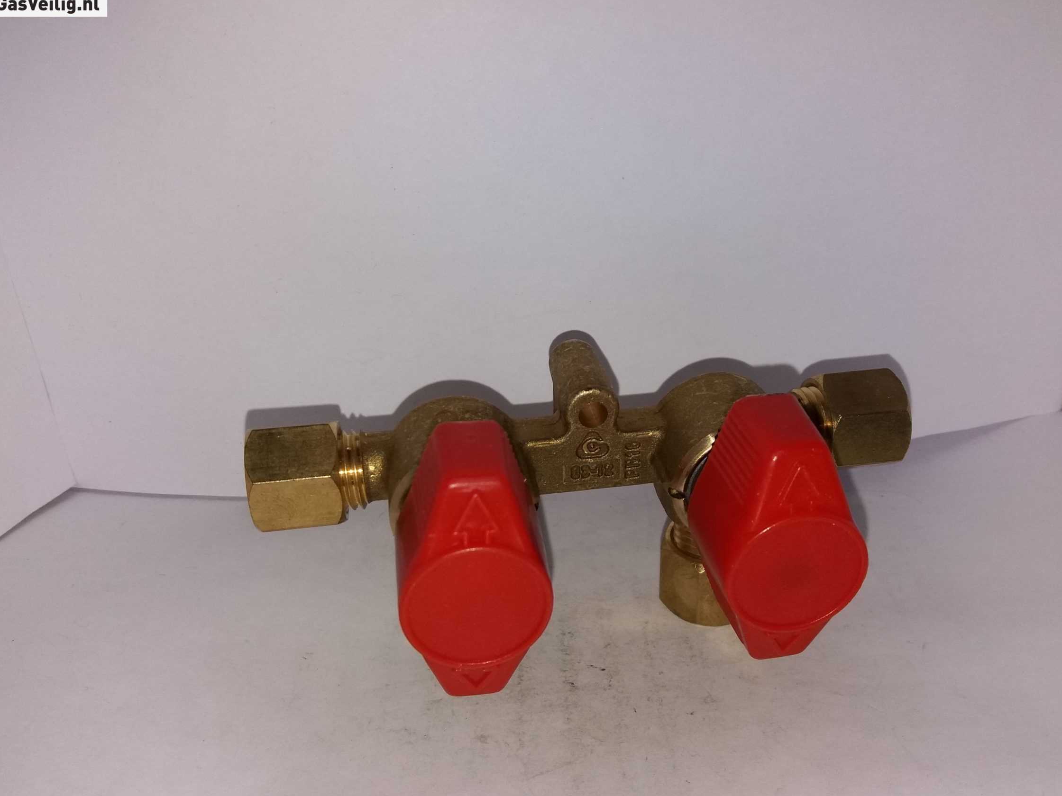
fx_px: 982
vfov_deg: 44.1
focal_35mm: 32
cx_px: 568
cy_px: 429
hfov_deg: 56.8
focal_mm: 3.7
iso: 64
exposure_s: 1/488
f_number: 1.9
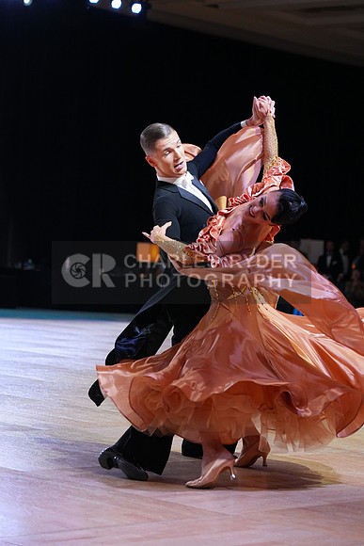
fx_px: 1561
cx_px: 182
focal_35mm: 103
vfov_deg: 19.8
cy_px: 273
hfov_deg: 13.3
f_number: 4
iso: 2500
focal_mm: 103
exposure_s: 1/320
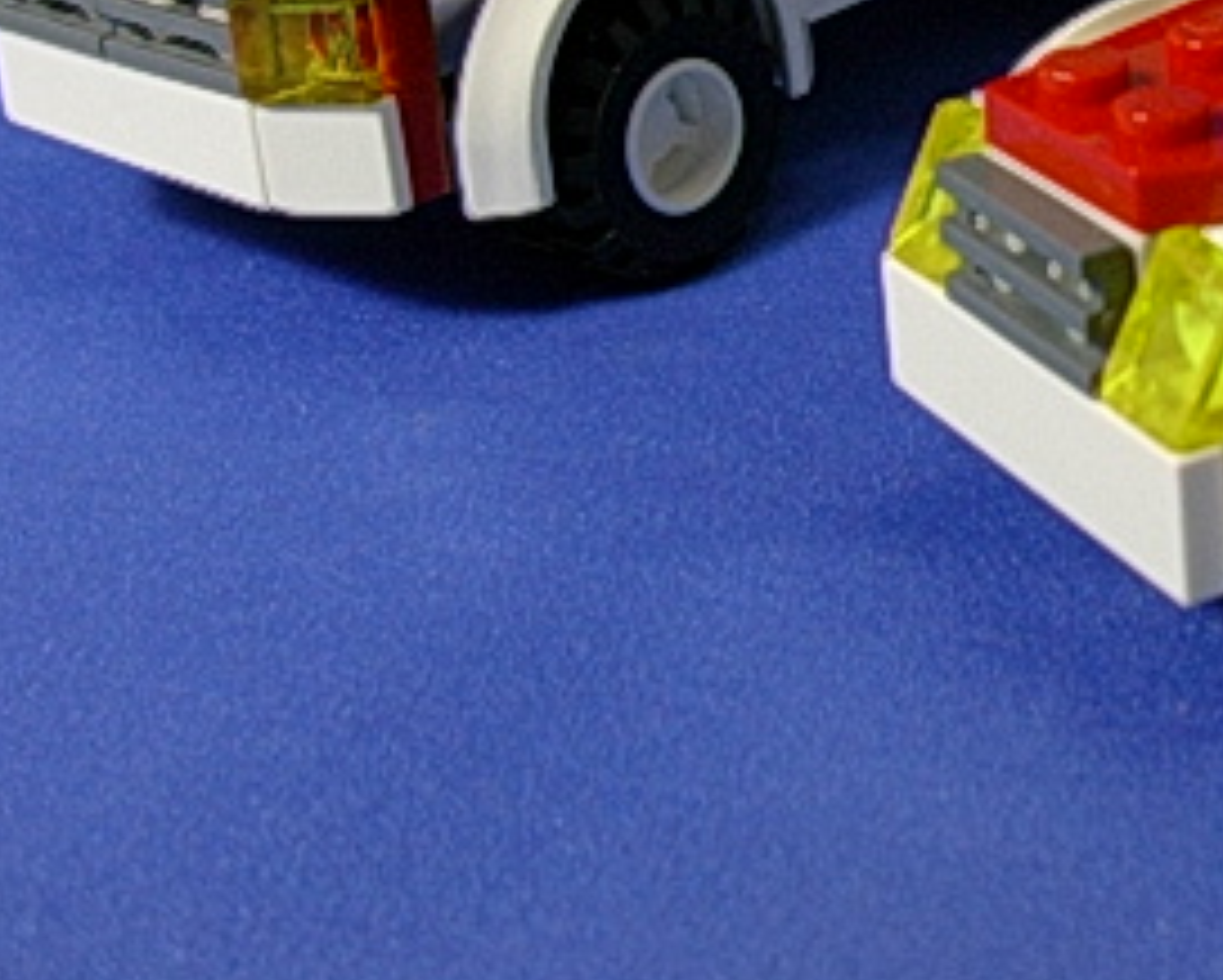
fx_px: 3079
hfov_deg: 21.6
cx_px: 1245
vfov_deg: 17.5
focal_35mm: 85
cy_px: -94
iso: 70
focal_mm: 5.6
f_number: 2.7
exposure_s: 1/40.3
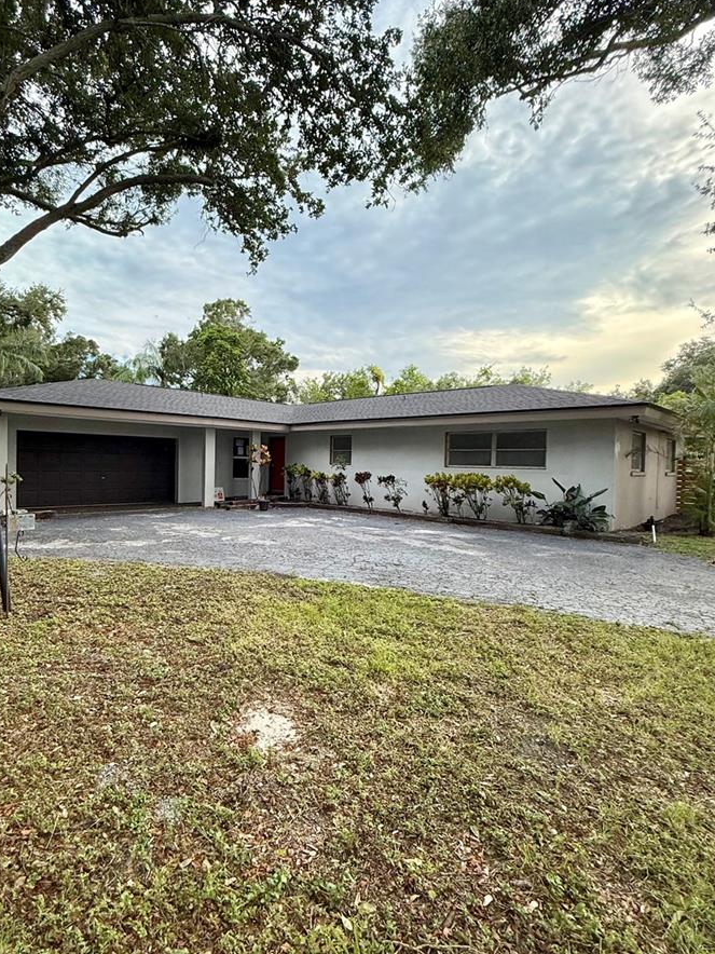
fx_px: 523
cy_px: 479
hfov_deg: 68.3
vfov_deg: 84.7
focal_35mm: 19
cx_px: 303
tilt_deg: -0.3
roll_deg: -1.0
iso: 50
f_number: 2.2
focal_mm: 2.22
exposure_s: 1/644
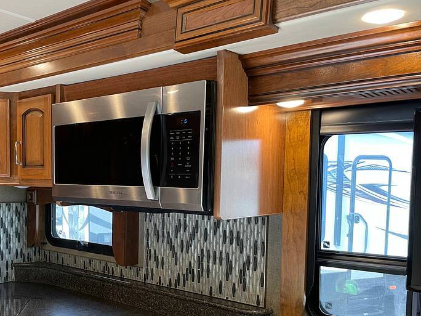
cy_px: 220
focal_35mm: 38
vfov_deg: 37.2
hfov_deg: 48.0
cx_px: 135
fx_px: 462
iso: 125
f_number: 1.6
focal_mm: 4.2
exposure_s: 1/60
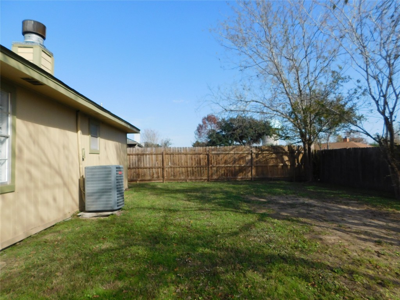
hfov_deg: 73.9
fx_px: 266
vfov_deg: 58.9
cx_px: 200
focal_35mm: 23
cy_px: 150
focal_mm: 4
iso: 125
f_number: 6
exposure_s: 1/400
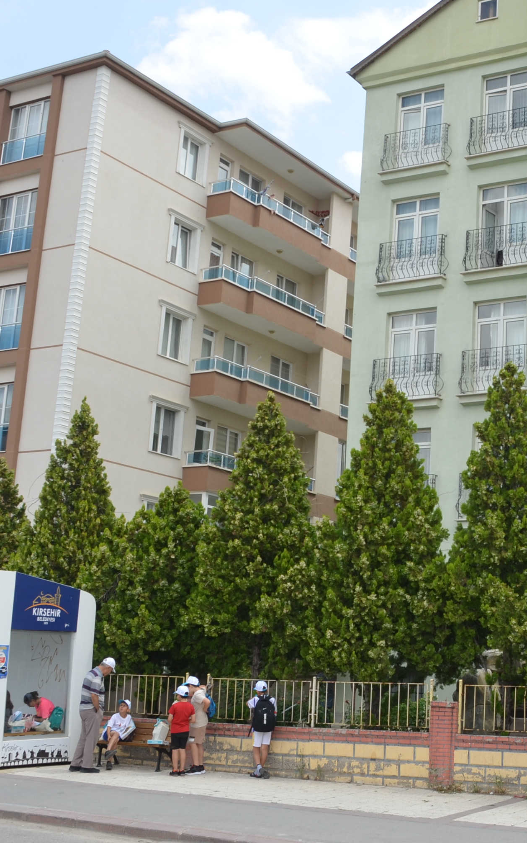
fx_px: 1287
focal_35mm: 56
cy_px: 378
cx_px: 509
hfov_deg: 22.4
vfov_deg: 36.2
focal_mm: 20
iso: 160
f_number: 8
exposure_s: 1/250
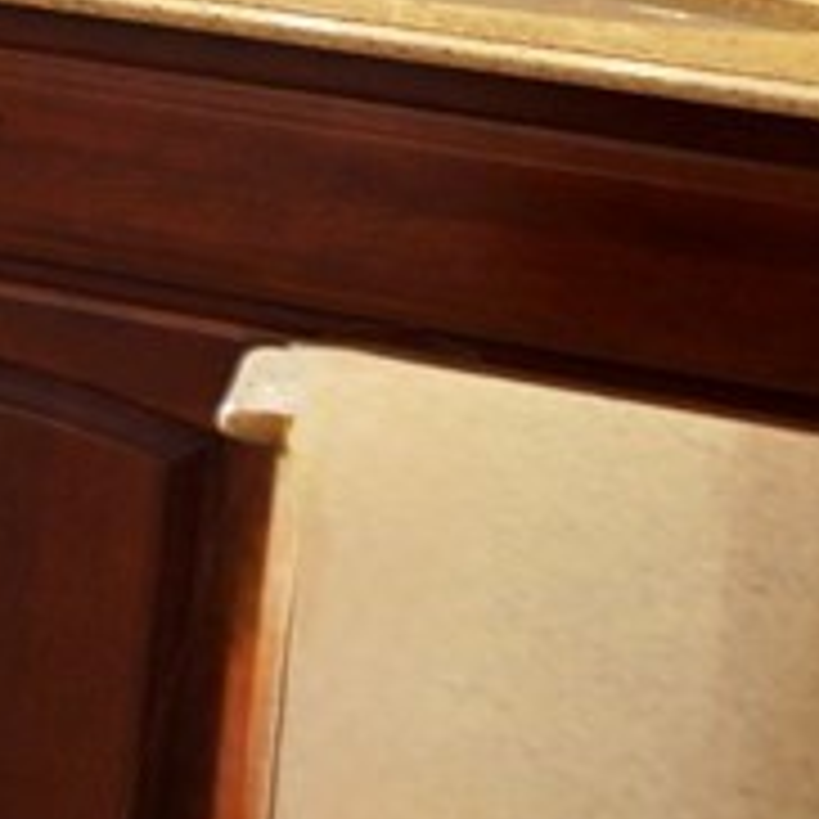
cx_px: -2248
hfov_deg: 8.6
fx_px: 3400
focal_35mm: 127
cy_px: -452
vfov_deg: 12.9
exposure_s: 1/60
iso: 125
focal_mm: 16
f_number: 4
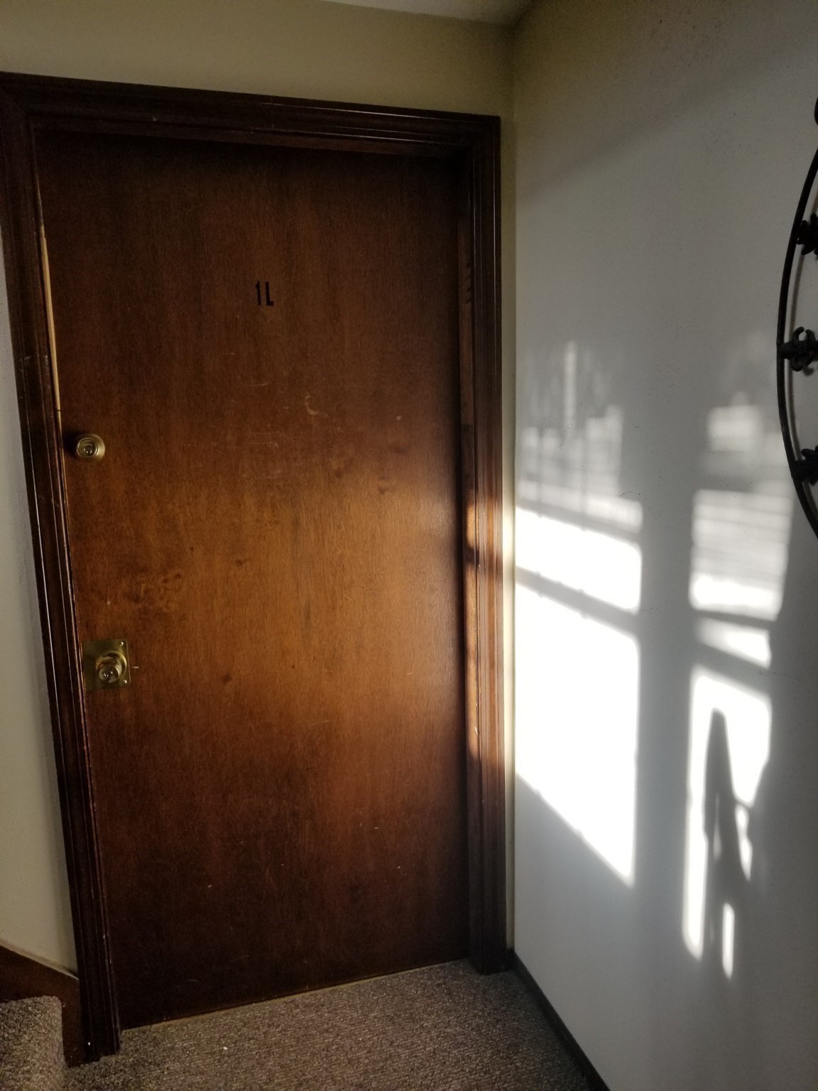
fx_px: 819
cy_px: 546
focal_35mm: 26
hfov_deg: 53.1
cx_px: 409
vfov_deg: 67.3
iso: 50
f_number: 1.7
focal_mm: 4.3
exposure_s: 1/439
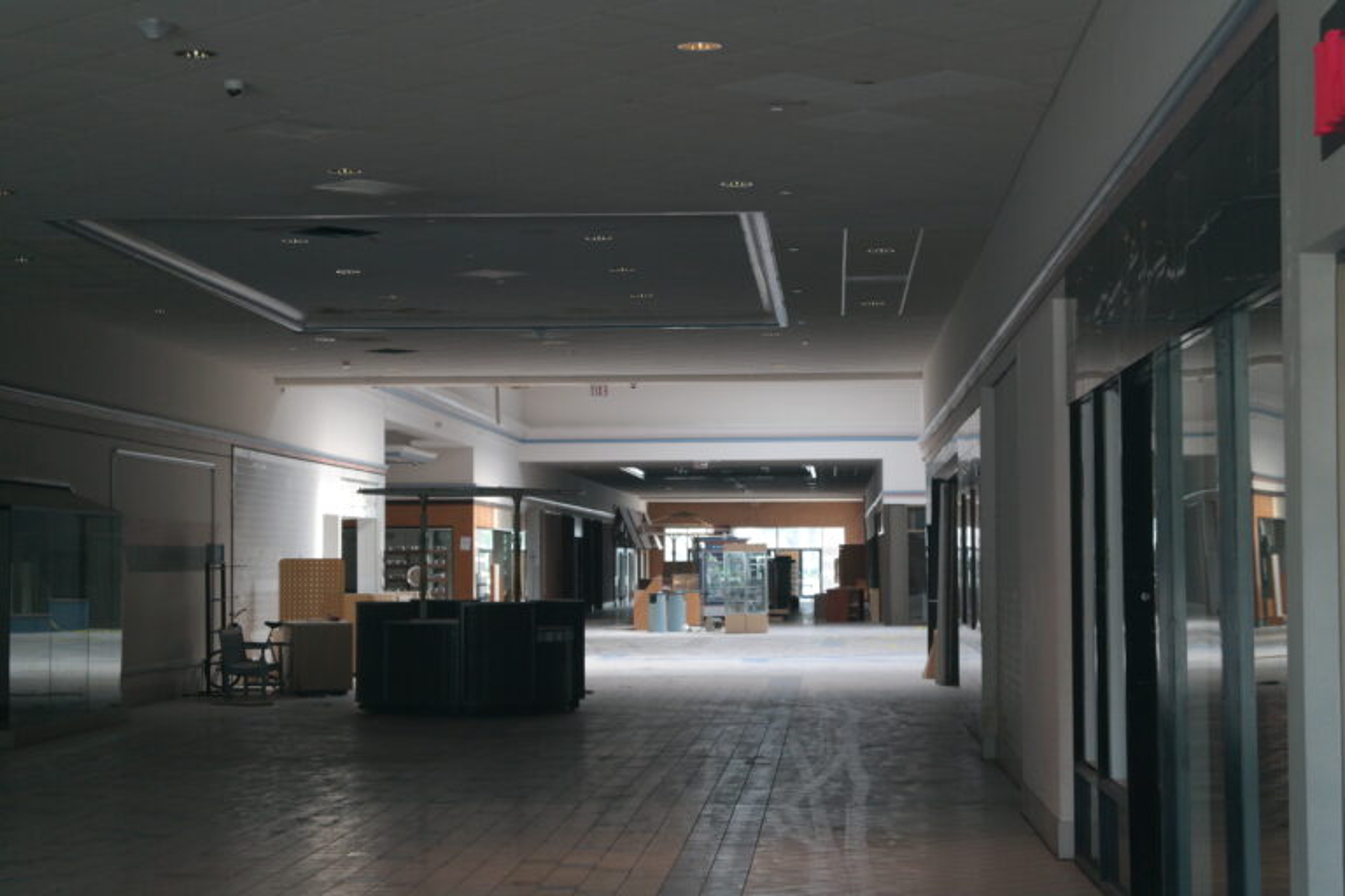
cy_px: 448
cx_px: 672
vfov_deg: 17.7
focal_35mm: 77
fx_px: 2877
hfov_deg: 26.3
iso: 800
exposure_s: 1/80
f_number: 5.6
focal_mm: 50
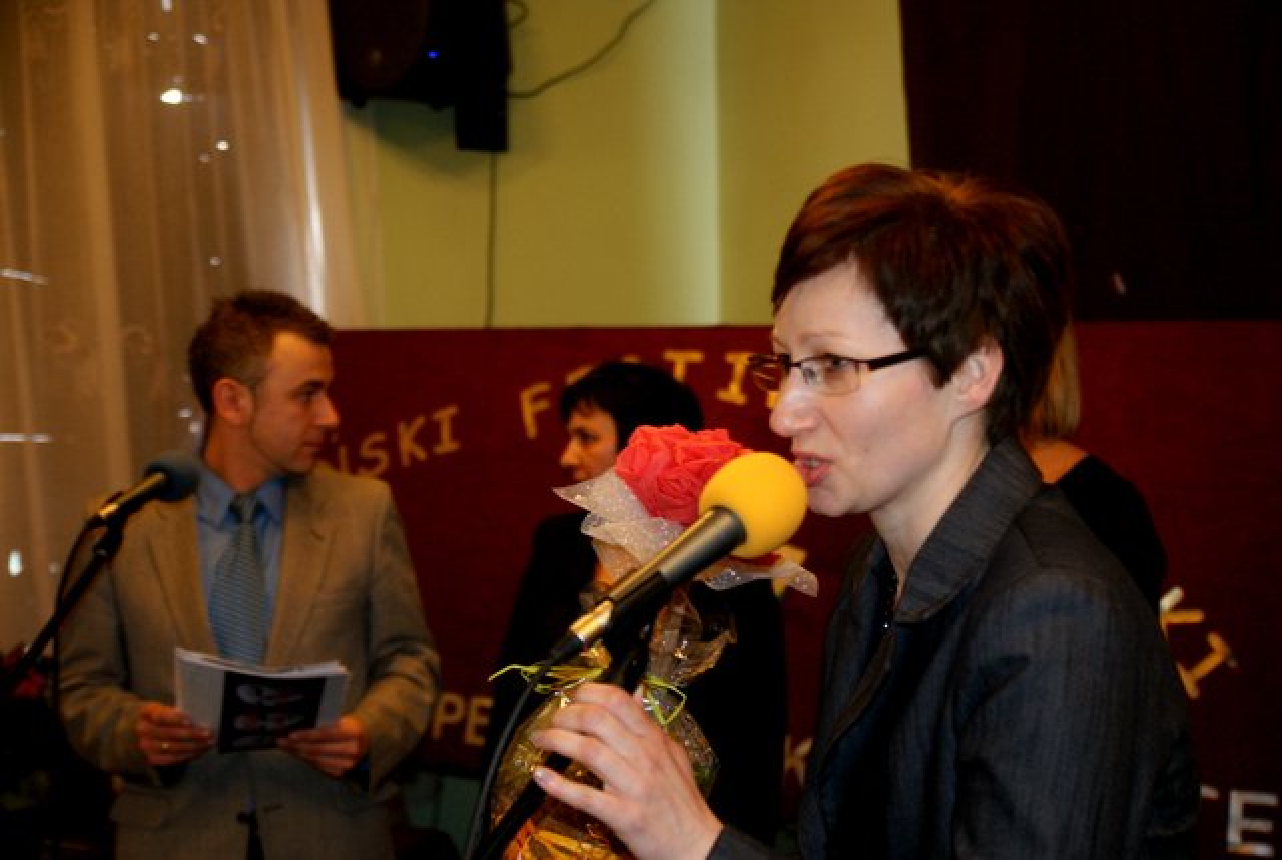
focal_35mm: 52
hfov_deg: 37.8
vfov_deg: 25.8
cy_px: 430
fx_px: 1873
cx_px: 641
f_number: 2.8
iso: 800
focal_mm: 35
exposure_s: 1/60
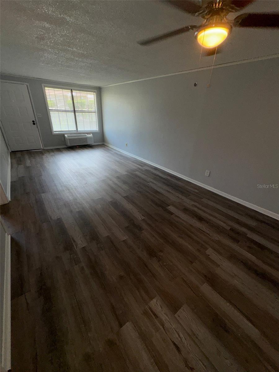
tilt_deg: -27.3
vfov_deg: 102.1
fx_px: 150
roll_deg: -2.6
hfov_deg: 85.7
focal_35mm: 14
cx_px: 140
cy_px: 186
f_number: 2.2
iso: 32
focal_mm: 2.22
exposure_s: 1/122
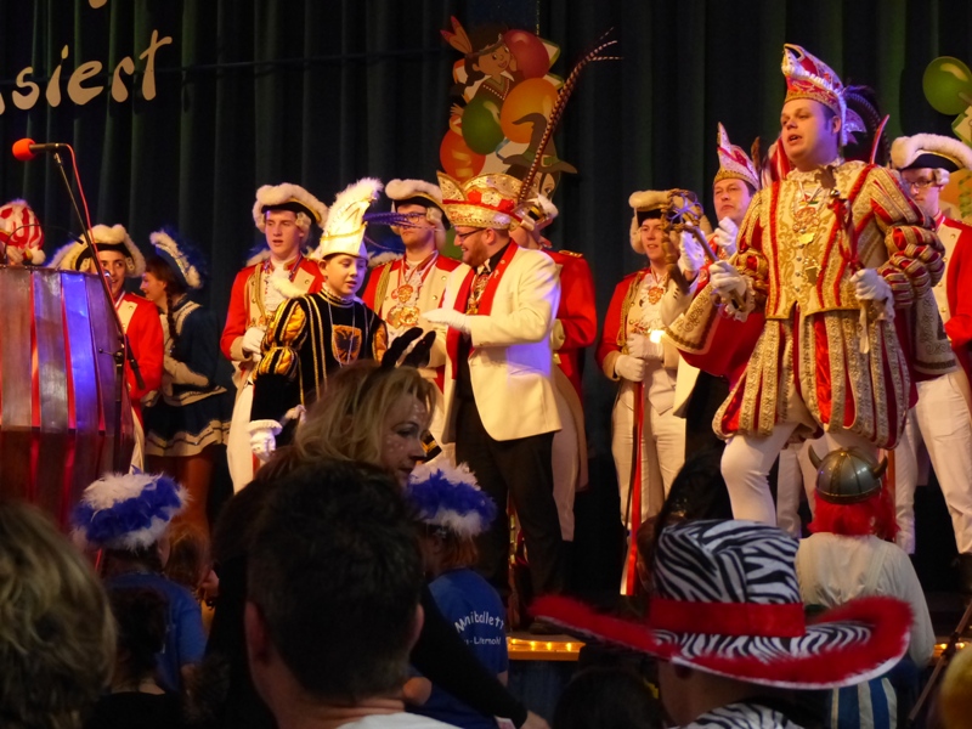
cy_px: 364
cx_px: 486
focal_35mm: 102
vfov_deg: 14.5
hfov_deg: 19.3
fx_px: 2864
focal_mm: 18.3
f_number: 2.8
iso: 800
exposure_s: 1/125
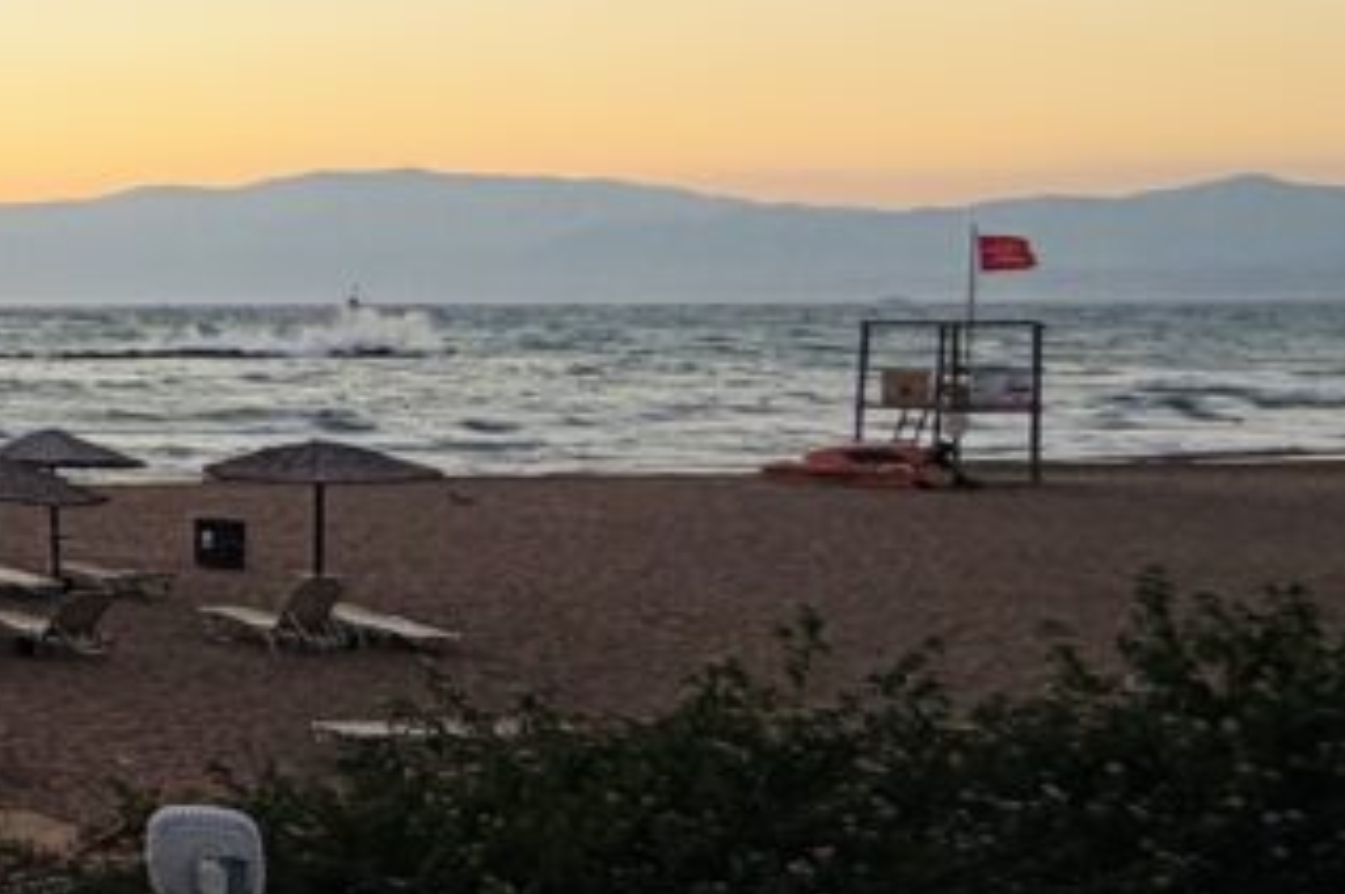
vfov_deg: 25.4
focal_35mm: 53
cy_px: 316
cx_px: -995
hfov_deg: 23.1
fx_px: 1978
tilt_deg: -0.6
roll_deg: -0.1
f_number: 2.2
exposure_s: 1/121
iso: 100
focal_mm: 2.22
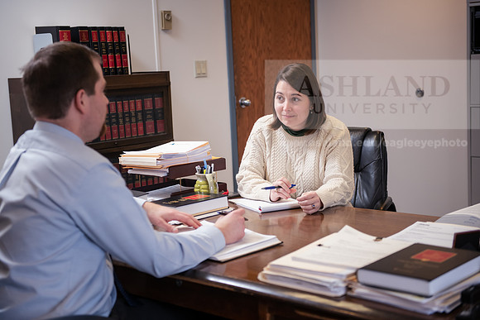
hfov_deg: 34.5
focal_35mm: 58
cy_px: 160
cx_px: 240
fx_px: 773
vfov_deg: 23.4
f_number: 3.2
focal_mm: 58
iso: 1000
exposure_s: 1/160
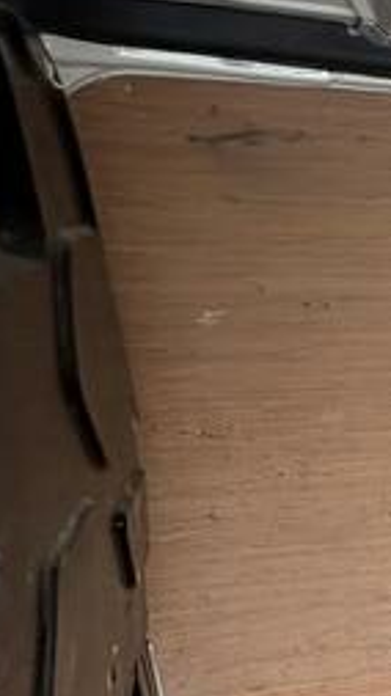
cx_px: 807
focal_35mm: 54
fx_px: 997
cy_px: 589
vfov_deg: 36.7
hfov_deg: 16.3
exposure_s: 1/136
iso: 80
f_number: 2.2
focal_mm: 2.22
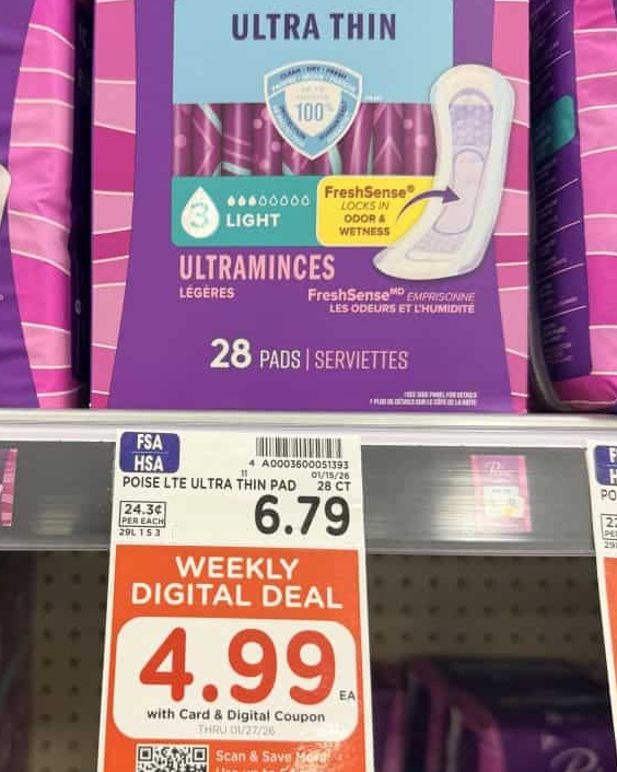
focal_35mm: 34
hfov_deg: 42.7
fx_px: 777
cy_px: 434
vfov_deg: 52.7
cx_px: 203
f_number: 1.8
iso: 200
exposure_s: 1/120
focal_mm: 6.8
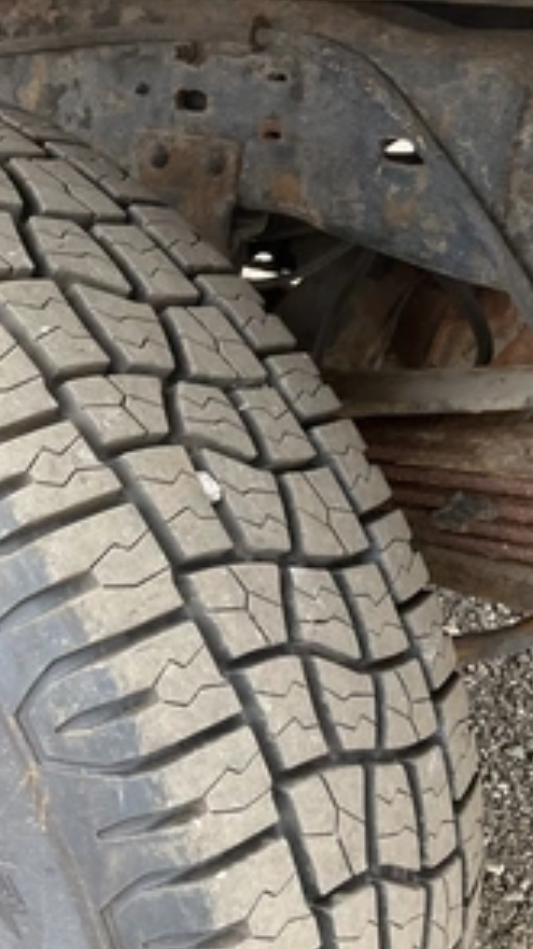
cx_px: 45
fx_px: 1082
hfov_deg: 26.7
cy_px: 478
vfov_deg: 47.4
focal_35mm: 43
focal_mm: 3
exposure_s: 1/122
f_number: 1.8
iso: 50
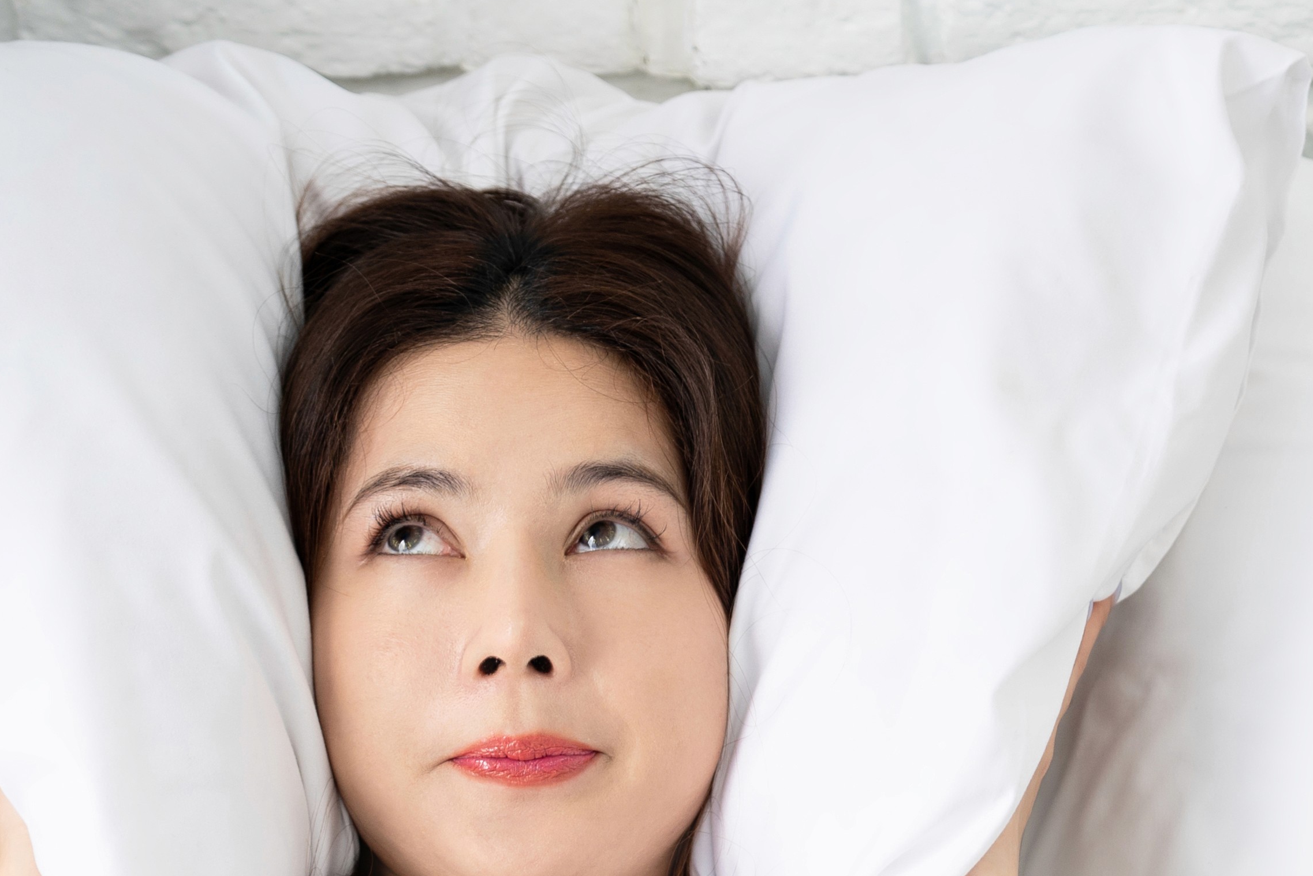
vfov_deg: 11.0
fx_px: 4522
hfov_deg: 16.3
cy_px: 792
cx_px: 1177
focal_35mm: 124
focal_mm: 47
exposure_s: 1/100
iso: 160
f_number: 2.8
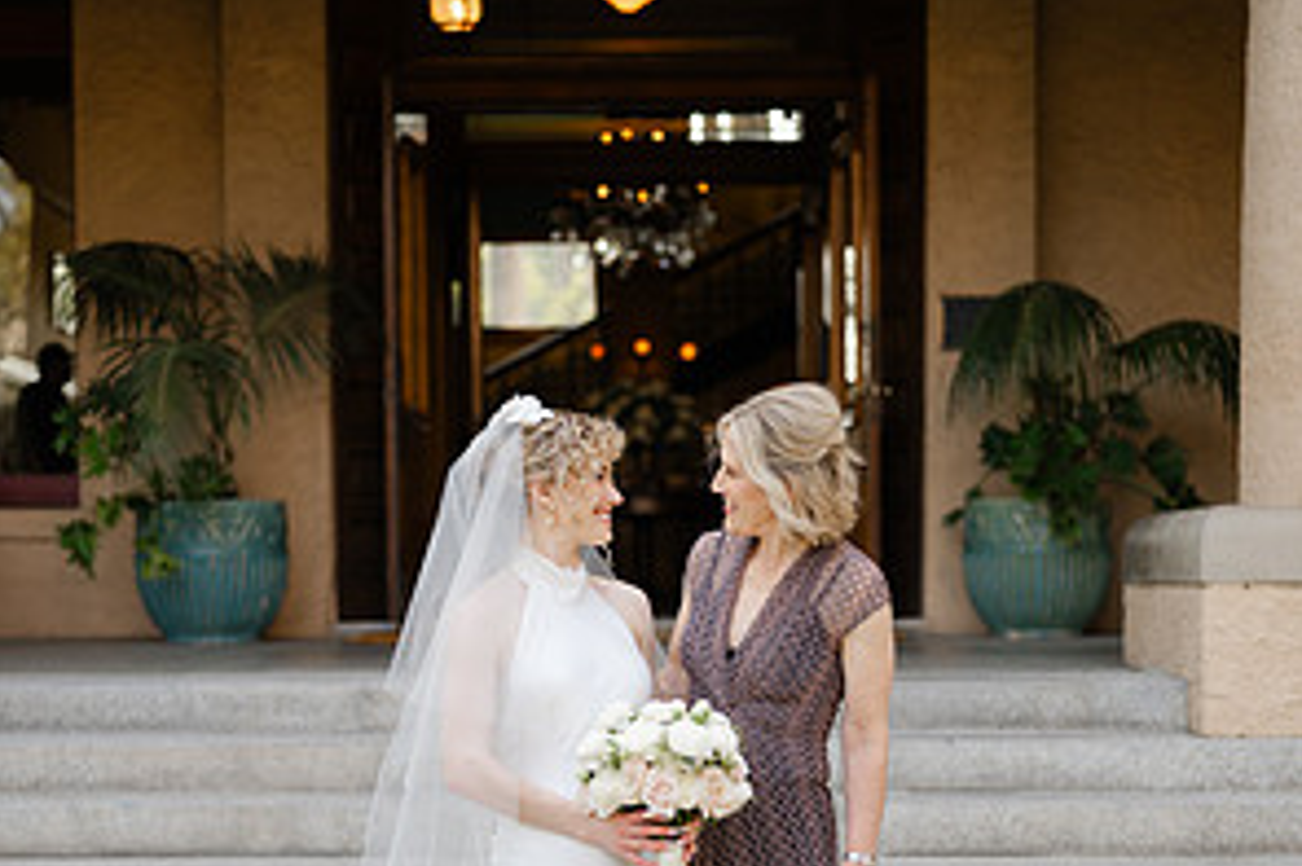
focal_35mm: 76
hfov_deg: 26.7
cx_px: 651
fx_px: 2747
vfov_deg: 17.7
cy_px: 734
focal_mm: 50
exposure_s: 1/320
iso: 64
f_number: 2
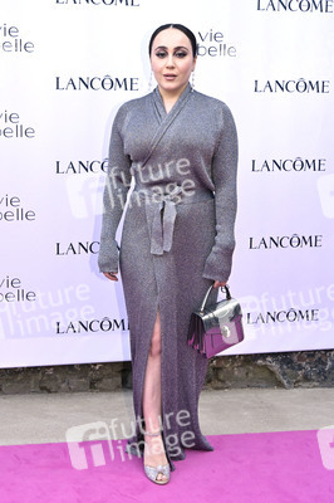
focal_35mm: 38
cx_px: 167
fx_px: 530
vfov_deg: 50.7
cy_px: 252
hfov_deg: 35.0
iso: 800
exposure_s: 1/200
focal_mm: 38
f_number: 7.1
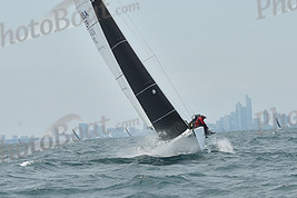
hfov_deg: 11.0
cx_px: 198
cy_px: 64
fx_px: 1543
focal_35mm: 187
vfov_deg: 7.3
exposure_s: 1/800
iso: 250
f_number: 11
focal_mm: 86
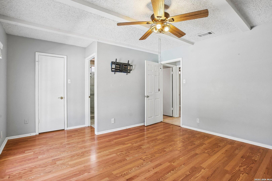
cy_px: 90
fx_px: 128
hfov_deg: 93.3
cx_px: 136
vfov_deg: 70.4
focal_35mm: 17
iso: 125
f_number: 7.1
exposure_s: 1/20
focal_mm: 17
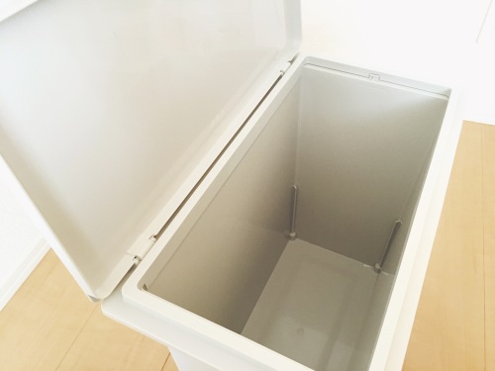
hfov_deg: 61.7
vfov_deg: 48.2
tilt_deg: -47.4
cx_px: 248
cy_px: 186
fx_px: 415
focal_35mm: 29
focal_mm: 4.15
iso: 100
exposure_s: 1/30
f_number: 2.2
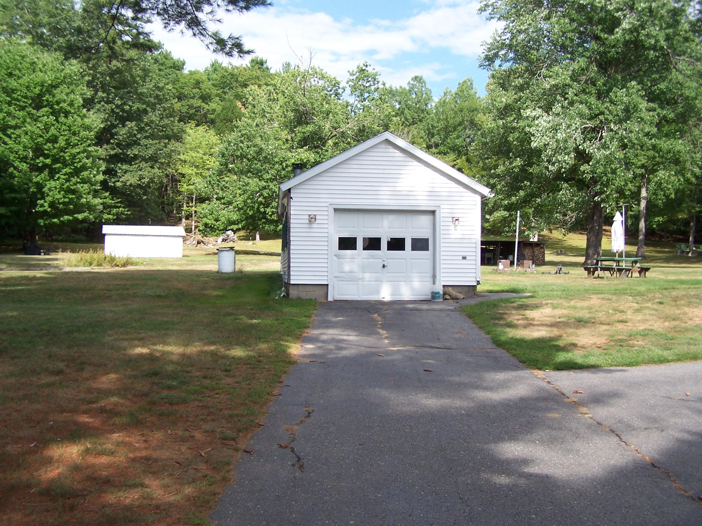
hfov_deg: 49.0
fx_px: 771
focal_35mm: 38
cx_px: 351
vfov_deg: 37.7
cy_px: 263
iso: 80
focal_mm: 6.3
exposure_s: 1/750
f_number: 2.8
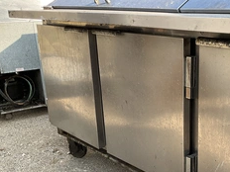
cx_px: 196
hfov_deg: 36.4
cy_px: 127
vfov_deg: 28.7
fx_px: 332
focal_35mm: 50
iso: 25
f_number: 1.8
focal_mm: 3
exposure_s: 1/353
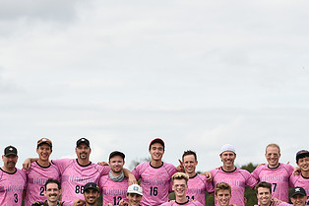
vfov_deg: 6.7
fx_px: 1741
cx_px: 215
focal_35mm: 203
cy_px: 169
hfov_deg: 10.1
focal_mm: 110
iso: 100
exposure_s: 1/640
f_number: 5
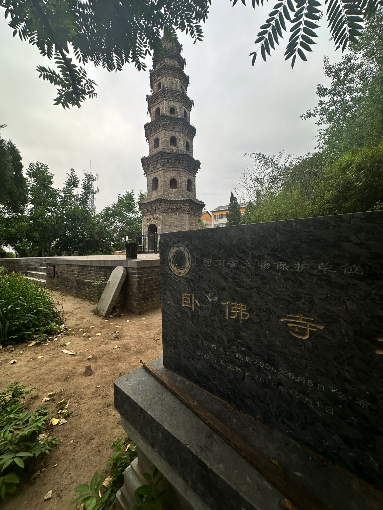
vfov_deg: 102.1
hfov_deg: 85.7
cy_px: 255
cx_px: 192
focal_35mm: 14
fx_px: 207
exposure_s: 1/141
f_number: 2.2
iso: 40
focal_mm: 2.22
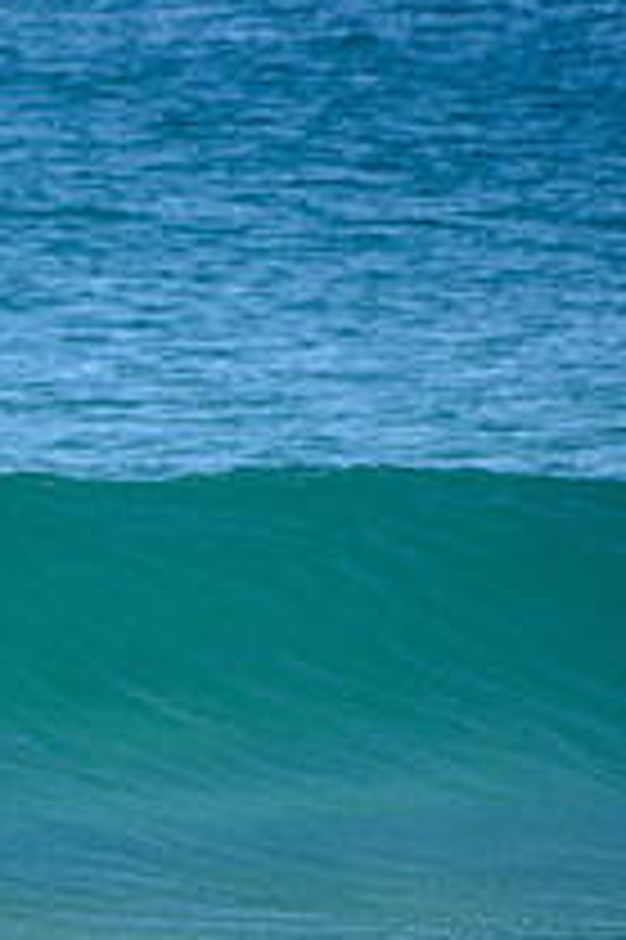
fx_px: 36287
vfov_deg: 1.5
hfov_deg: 1.0
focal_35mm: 1389
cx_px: -585
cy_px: 704
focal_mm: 500
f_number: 5.6
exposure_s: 1/2000
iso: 220
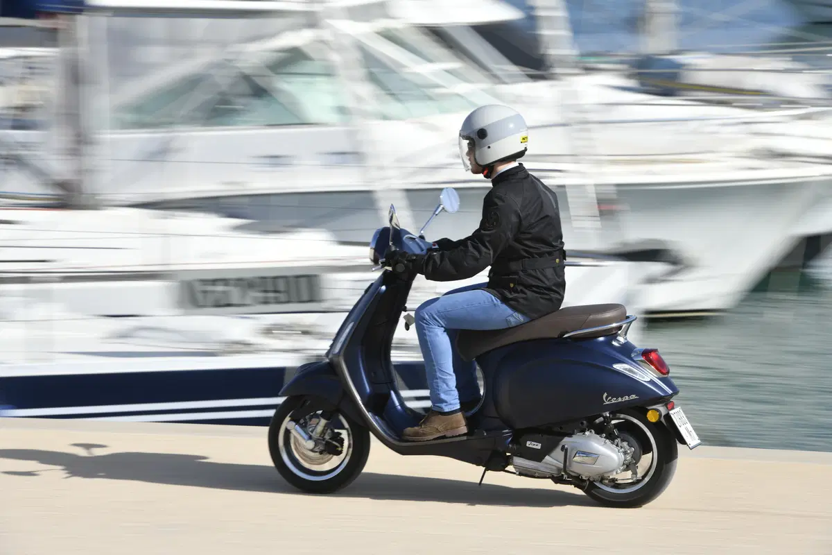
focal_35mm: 165
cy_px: 278
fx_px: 3813
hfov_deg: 12.5
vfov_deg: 8.3
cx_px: 416
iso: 64
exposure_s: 1/80
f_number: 11
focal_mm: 165
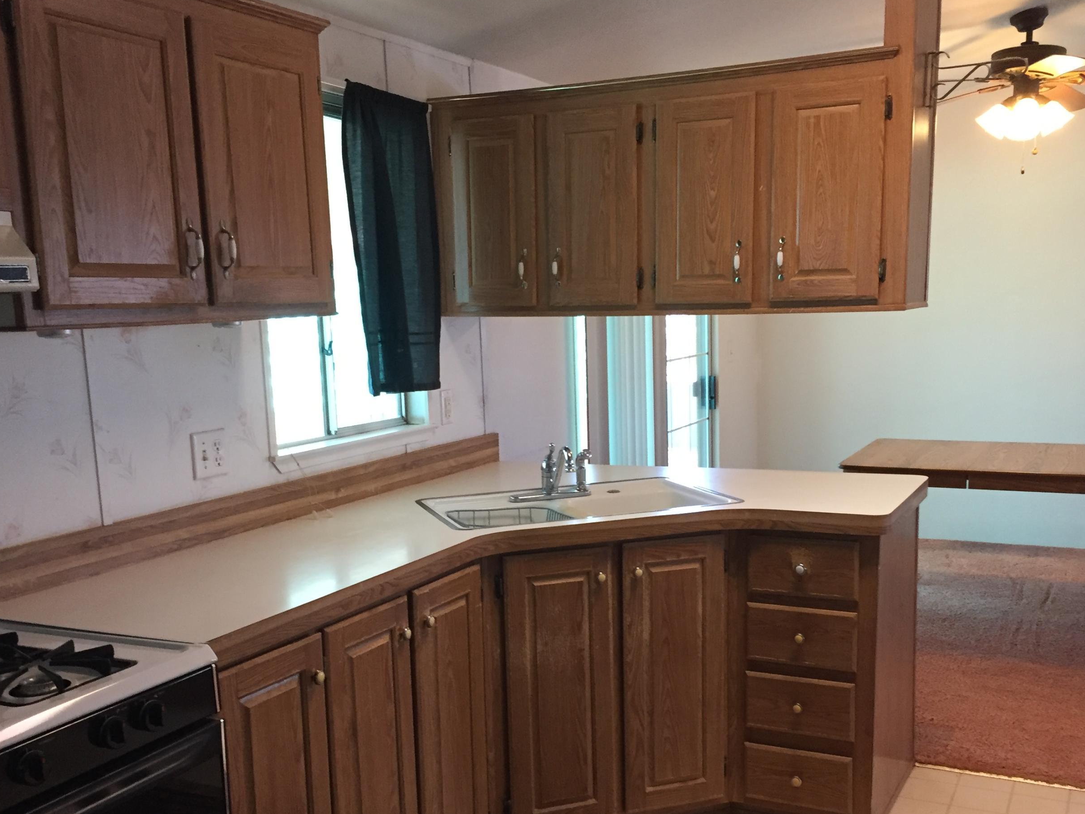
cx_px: 561
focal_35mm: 36
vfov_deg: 39.5
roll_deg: +2.0
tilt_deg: -9.0
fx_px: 1128
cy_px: 492
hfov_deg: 51.3
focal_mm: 4.15
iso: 160
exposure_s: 1/30
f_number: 2.2
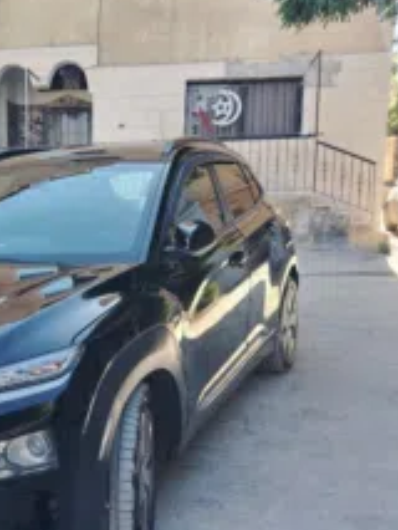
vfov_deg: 41.8
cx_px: 35
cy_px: 321
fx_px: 689
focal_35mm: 45
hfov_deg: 30.7
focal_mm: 5.25
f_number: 1.75
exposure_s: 1/100
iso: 102
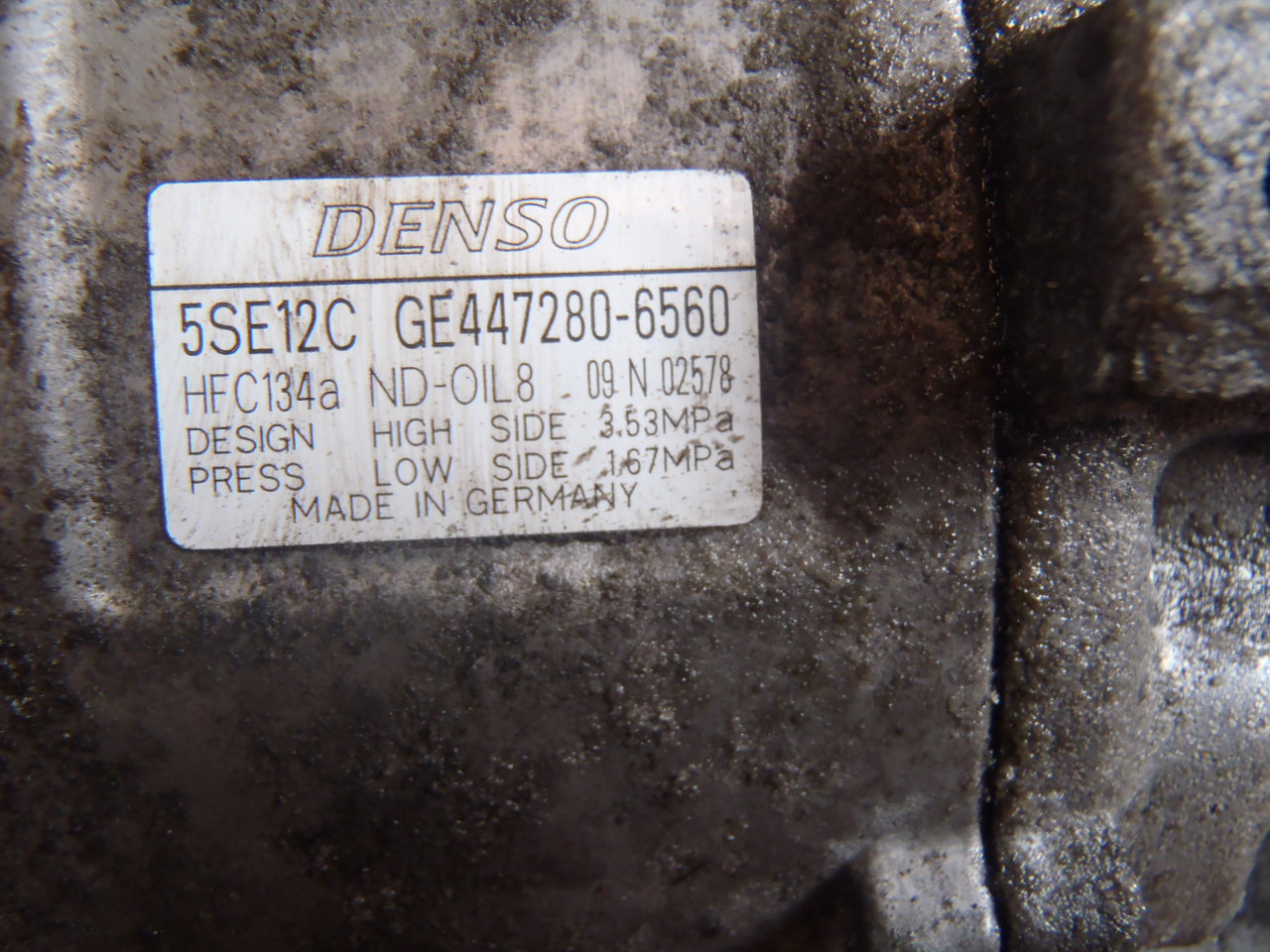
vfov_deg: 38.7
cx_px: 635
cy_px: 476
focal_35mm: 37
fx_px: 1357
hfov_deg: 50.1
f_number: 4.7
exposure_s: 1/30
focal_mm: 6.64
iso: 200
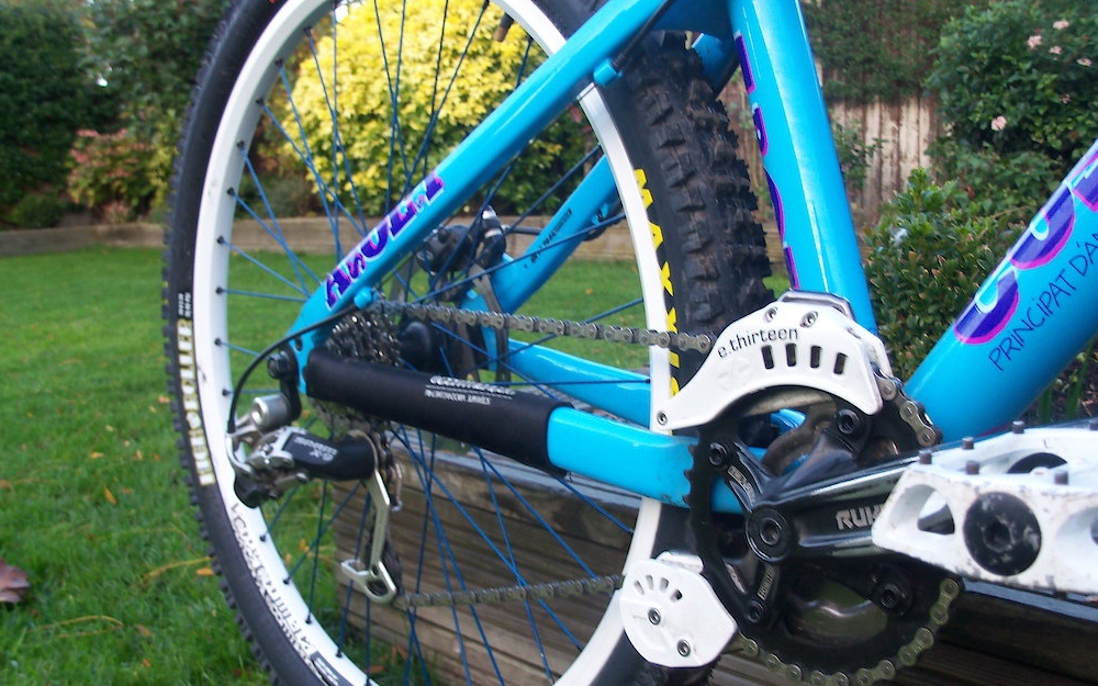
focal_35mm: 38
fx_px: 1137
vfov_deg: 33.5
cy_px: 398
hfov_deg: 51.5
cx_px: 557
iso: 64
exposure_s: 1/40
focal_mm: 6.3
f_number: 3
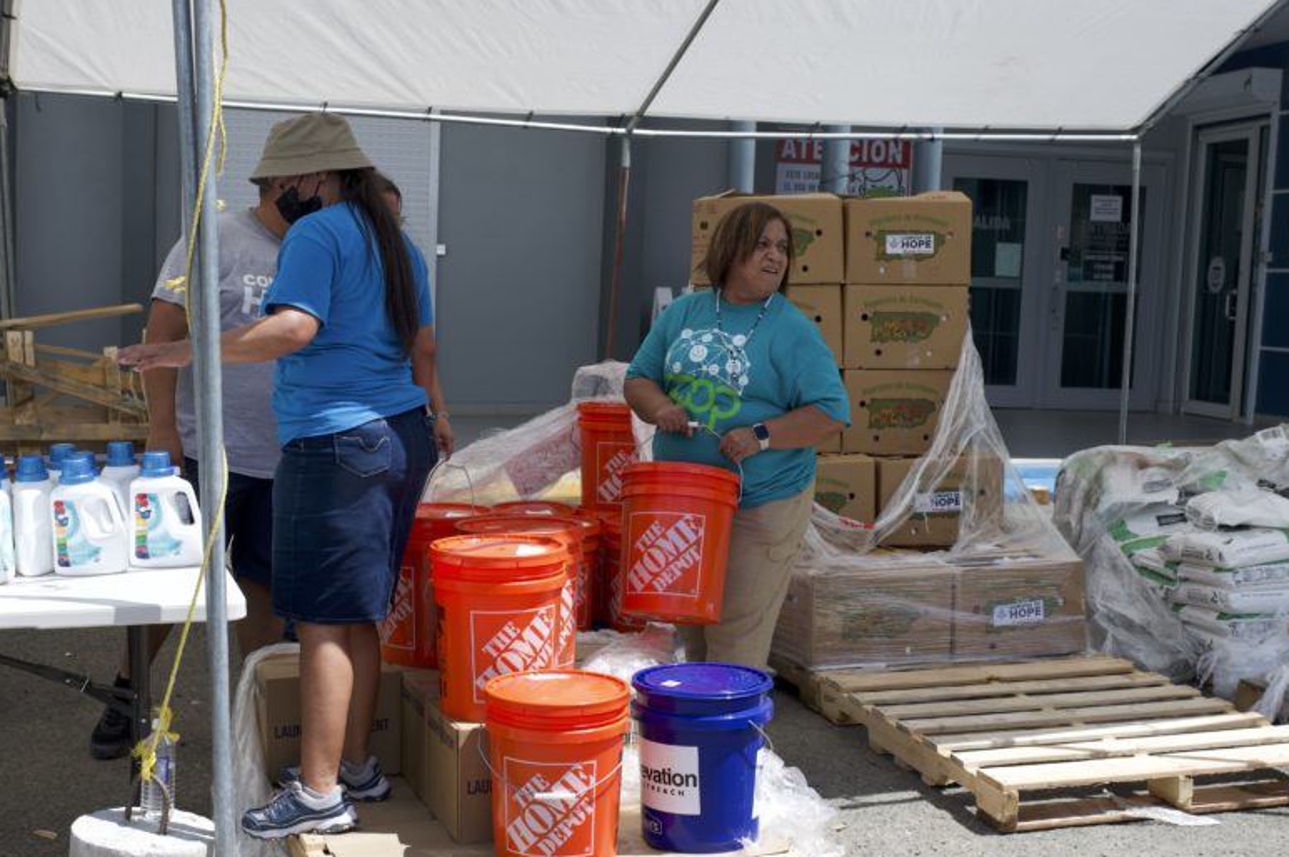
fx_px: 1896
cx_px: 585
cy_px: 539
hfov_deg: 37.5
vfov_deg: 25.4
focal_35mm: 53
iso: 100
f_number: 7.1
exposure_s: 1/400
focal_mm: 40
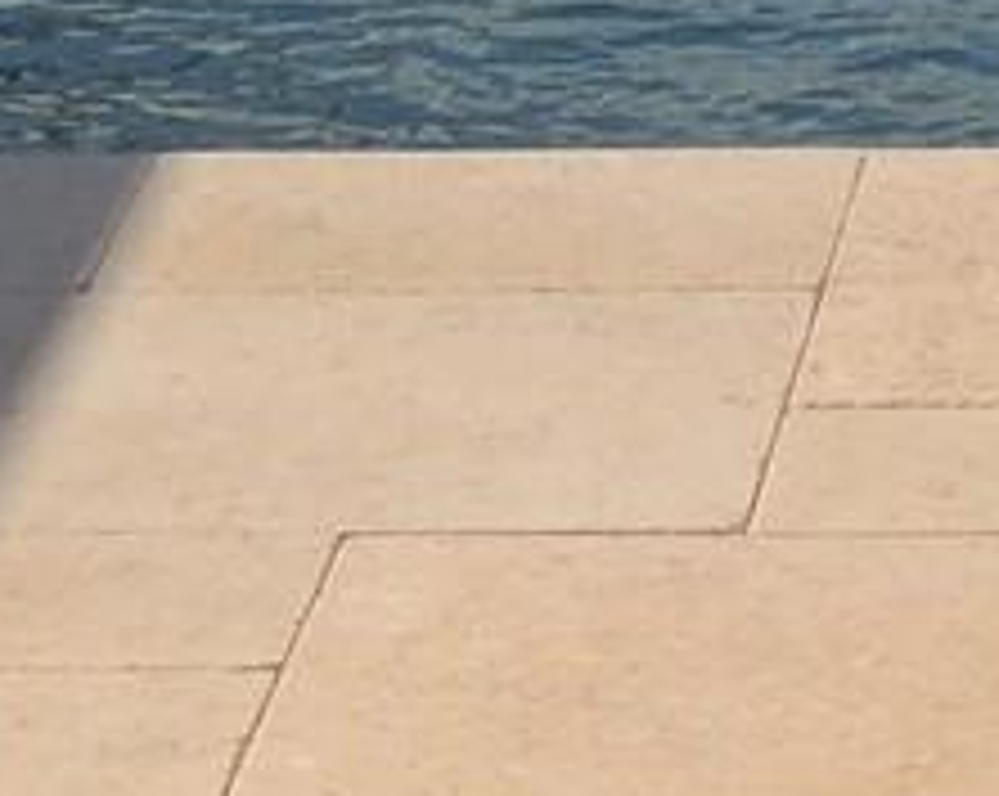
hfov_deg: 5.7
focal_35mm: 331
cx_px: 2187
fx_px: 9774
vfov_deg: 4.4
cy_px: -1857
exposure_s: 1/1600
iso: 100
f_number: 3.9
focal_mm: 8.3
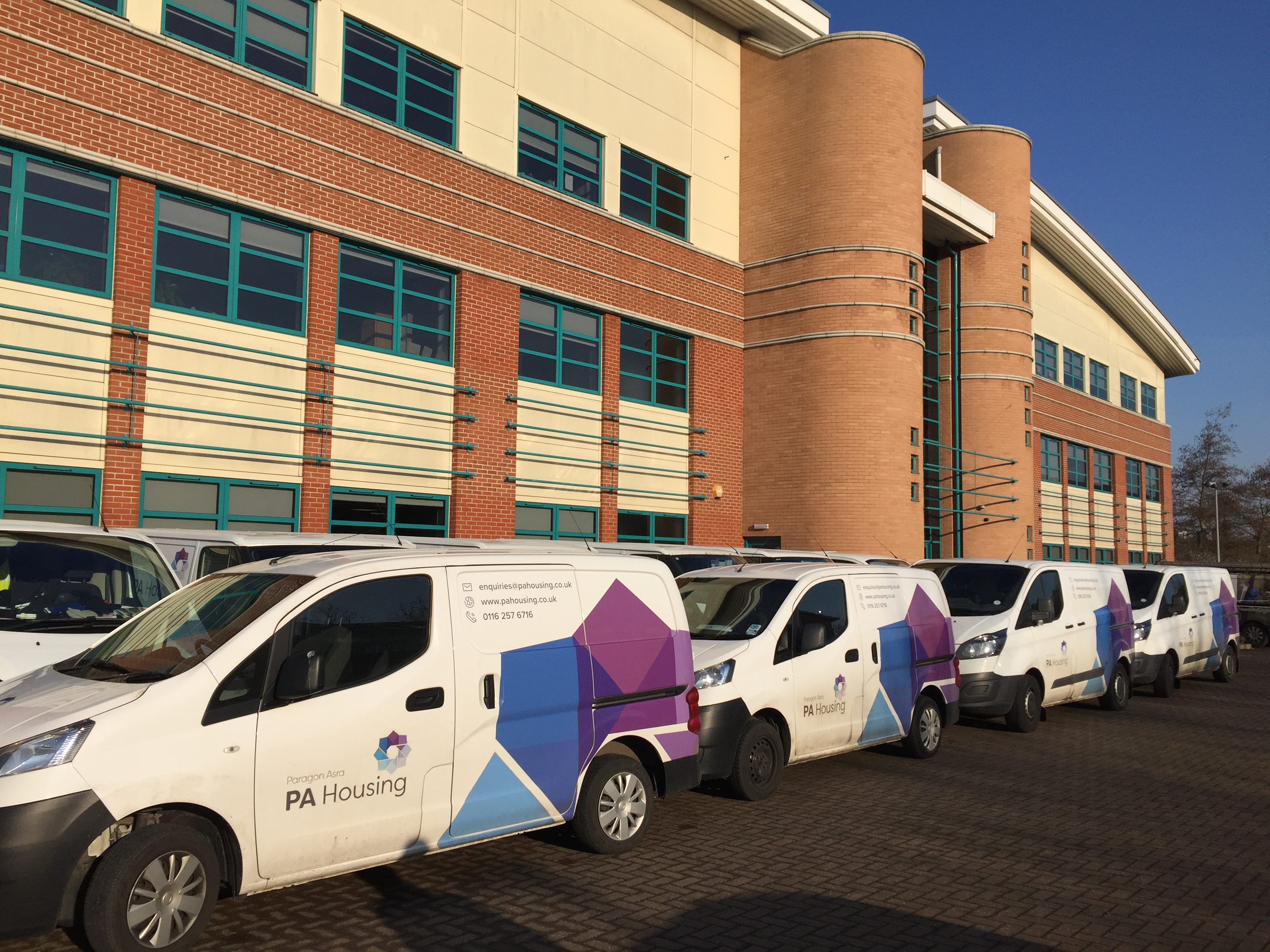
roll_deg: -1.4
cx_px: 635
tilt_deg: +5.6
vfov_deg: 48.2
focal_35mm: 29
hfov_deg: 61.7
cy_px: 476
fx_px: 1064
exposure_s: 1/3968
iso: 32
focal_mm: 4.15
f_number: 2.2
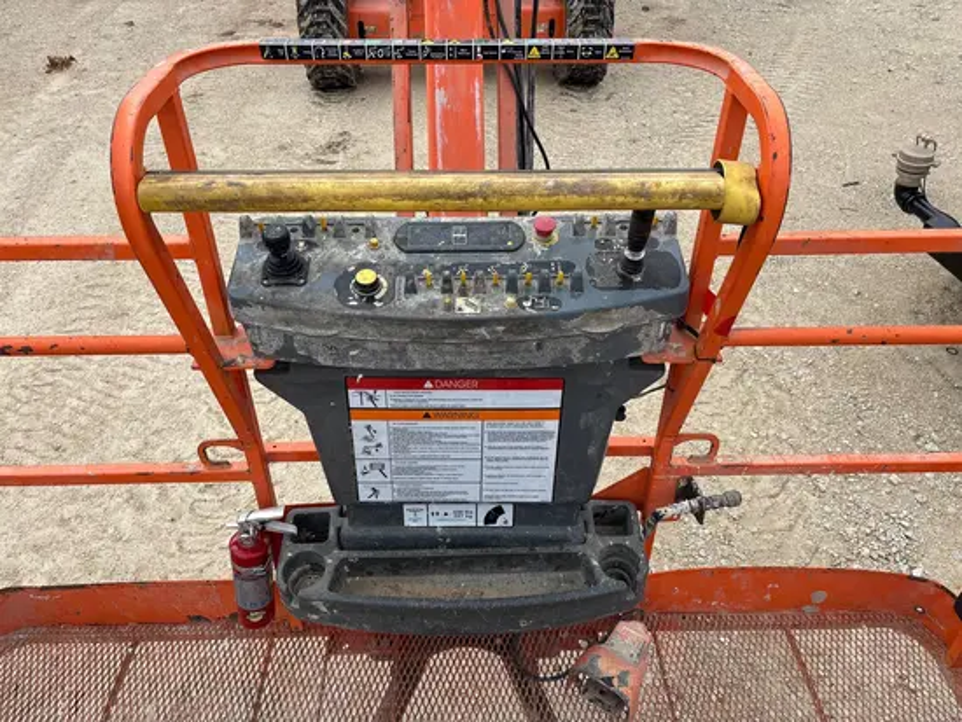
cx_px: 481
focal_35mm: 26
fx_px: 723
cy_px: 361
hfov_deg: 67.3
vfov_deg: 53.1
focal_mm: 5.96
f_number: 1.6
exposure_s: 1/2151
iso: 50
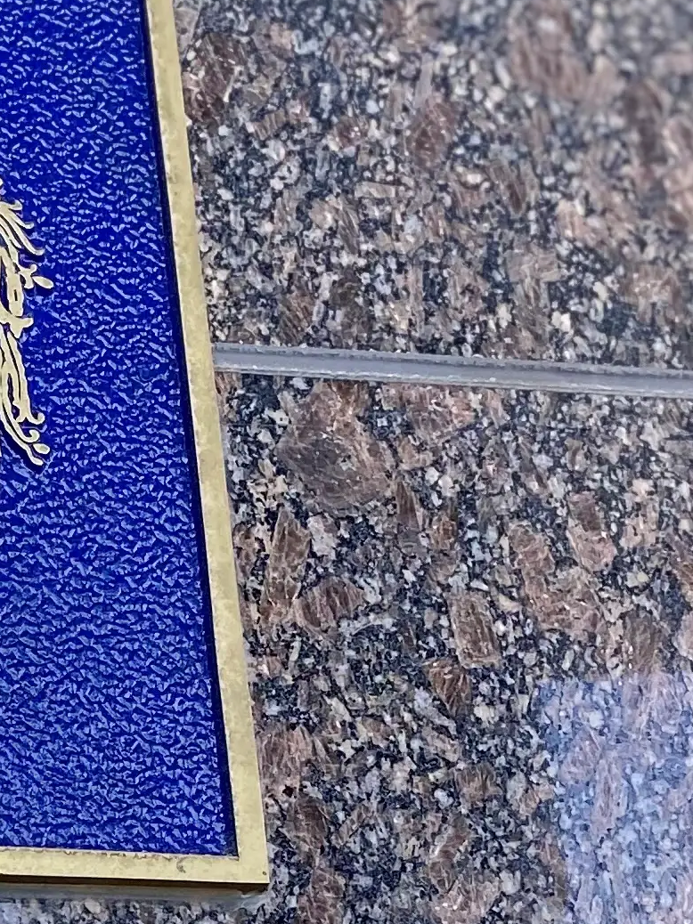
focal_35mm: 101
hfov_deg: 13.1
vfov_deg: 18.5
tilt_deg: +17.0
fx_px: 2697
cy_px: 1098
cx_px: -600
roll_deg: +1.1
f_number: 1.8
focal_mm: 4.25
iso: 32
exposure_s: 1/390
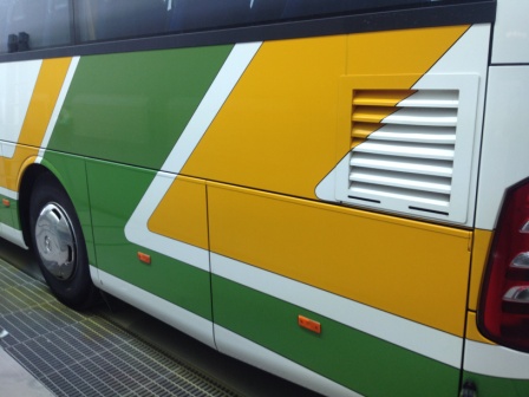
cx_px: 264
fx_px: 535
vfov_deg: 40.7
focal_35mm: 35
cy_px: 198
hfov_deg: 52.6
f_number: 2.4
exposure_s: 1/30
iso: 50
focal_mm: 4.28
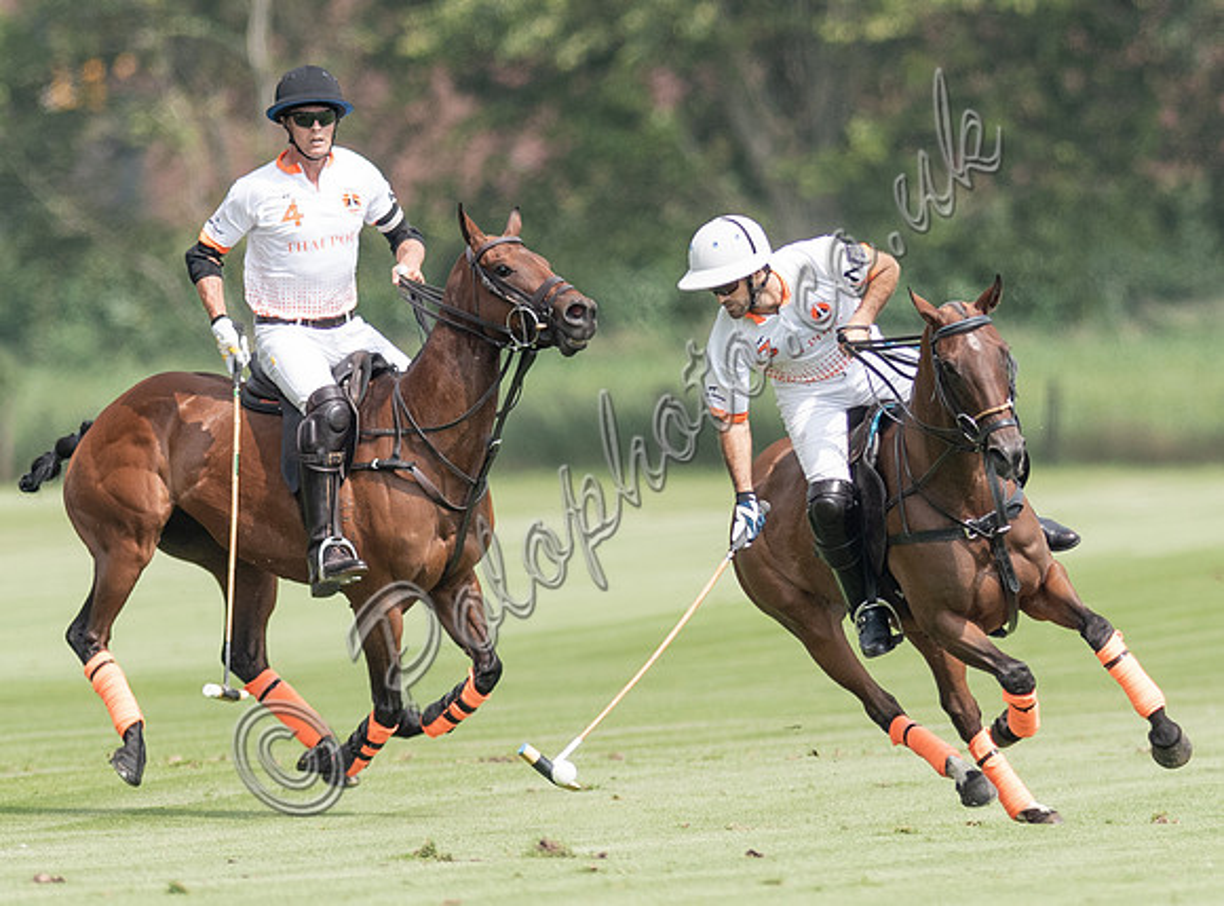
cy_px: 368
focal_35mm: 936
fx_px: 32923
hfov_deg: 2.1
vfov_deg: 1.6
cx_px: 897
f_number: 2.8
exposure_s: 1/4000
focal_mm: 300
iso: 320
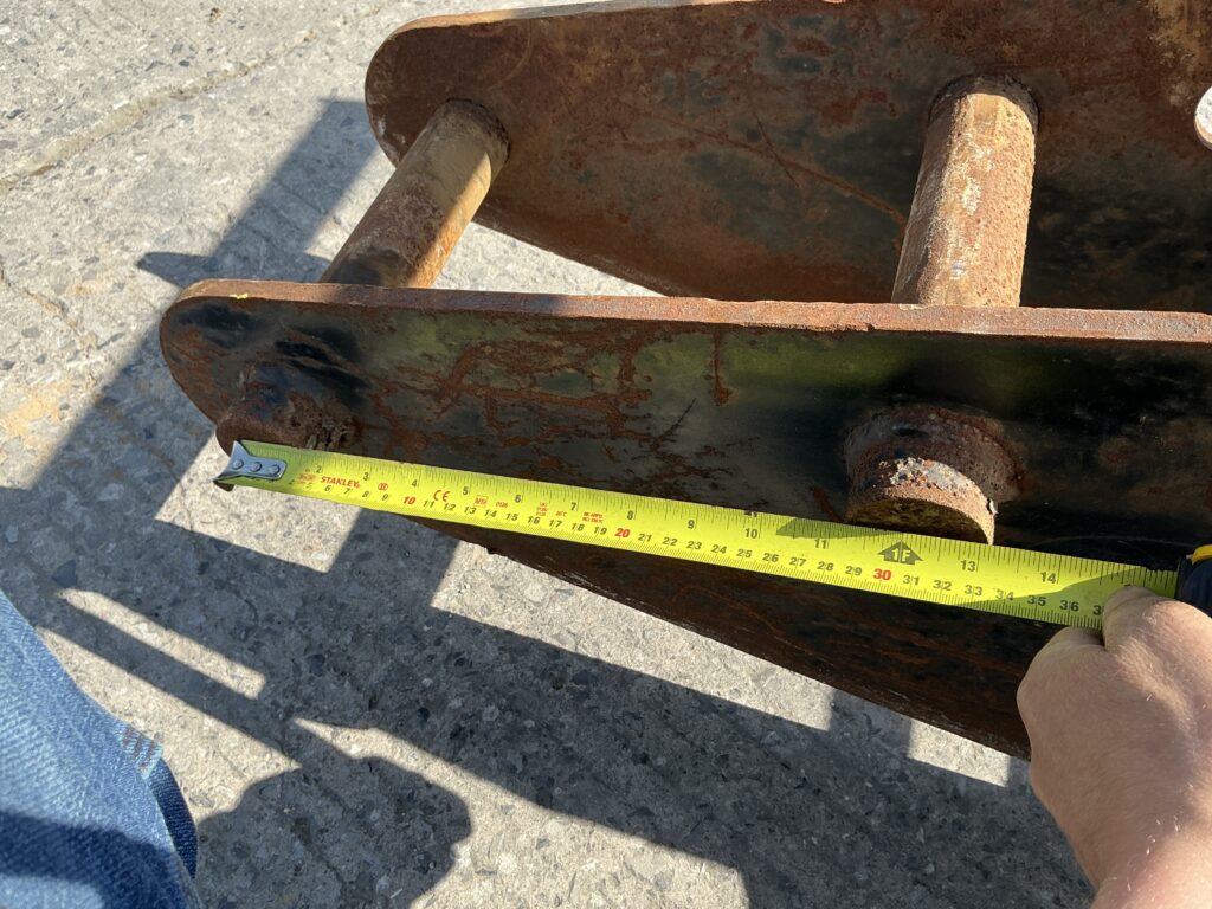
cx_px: 606
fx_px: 980
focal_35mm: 28
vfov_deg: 49.7
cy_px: 454
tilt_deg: -54.6
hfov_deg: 63.4
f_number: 1.8
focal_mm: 3
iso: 25
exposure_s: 1/700
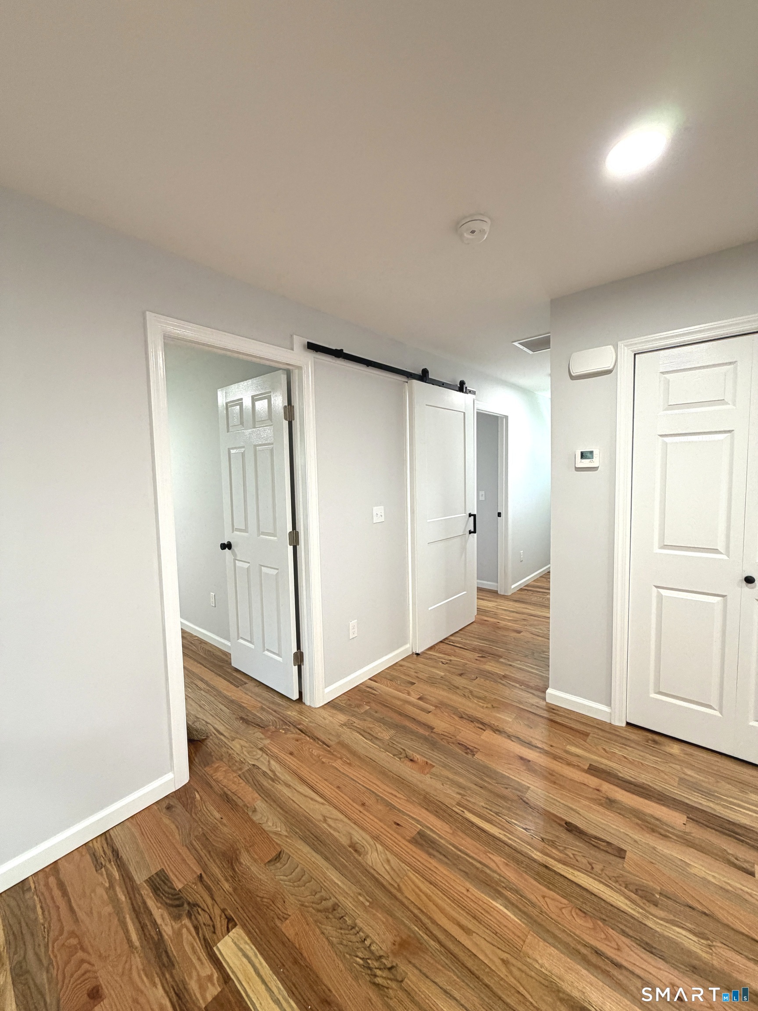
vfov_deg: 102.1
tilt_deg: -2.9
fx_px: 409
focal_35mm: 14
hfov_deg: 85.7
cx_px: 379
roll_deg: +1.2
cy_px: 506
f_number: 2.2
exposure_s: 1/60
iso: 160
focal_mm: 2.22
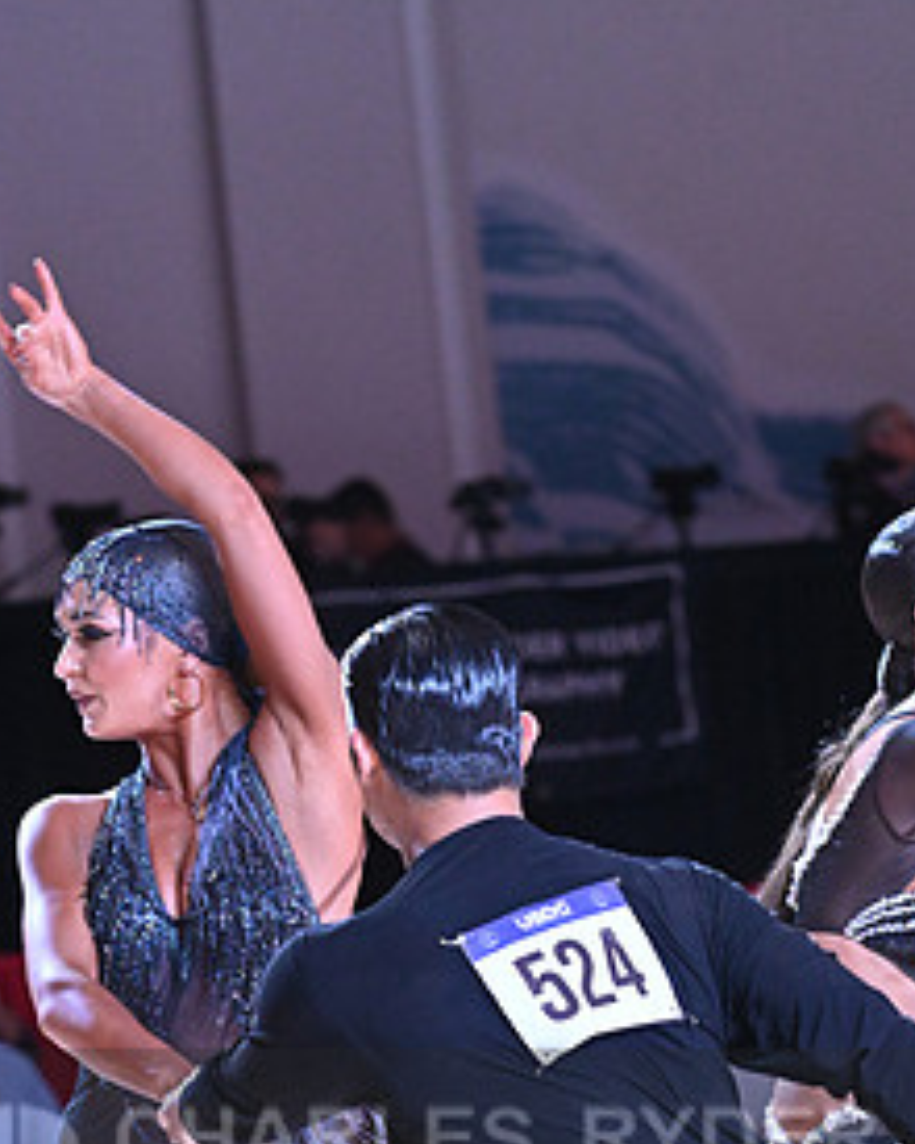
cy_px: 1190
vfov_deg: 6.3
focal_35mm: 307
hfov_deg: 5.0
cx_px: 372
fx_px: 10392
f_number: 5.6
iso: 4000
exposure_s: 1/400
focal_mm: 155
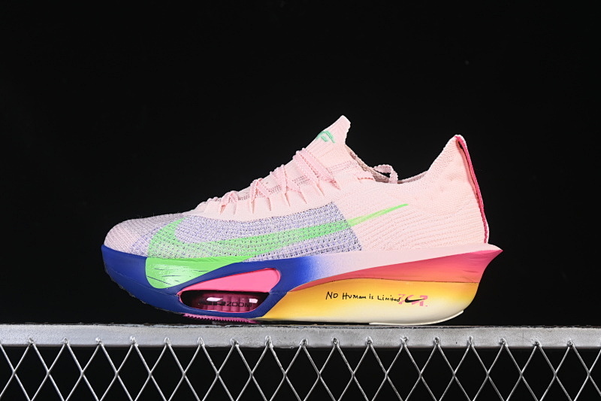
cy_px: 200
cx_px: 300
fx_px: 1252
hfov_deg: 27.0
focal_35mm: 75
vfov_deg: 18.2
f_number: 8
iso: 160
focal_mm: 50
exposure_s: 1/80
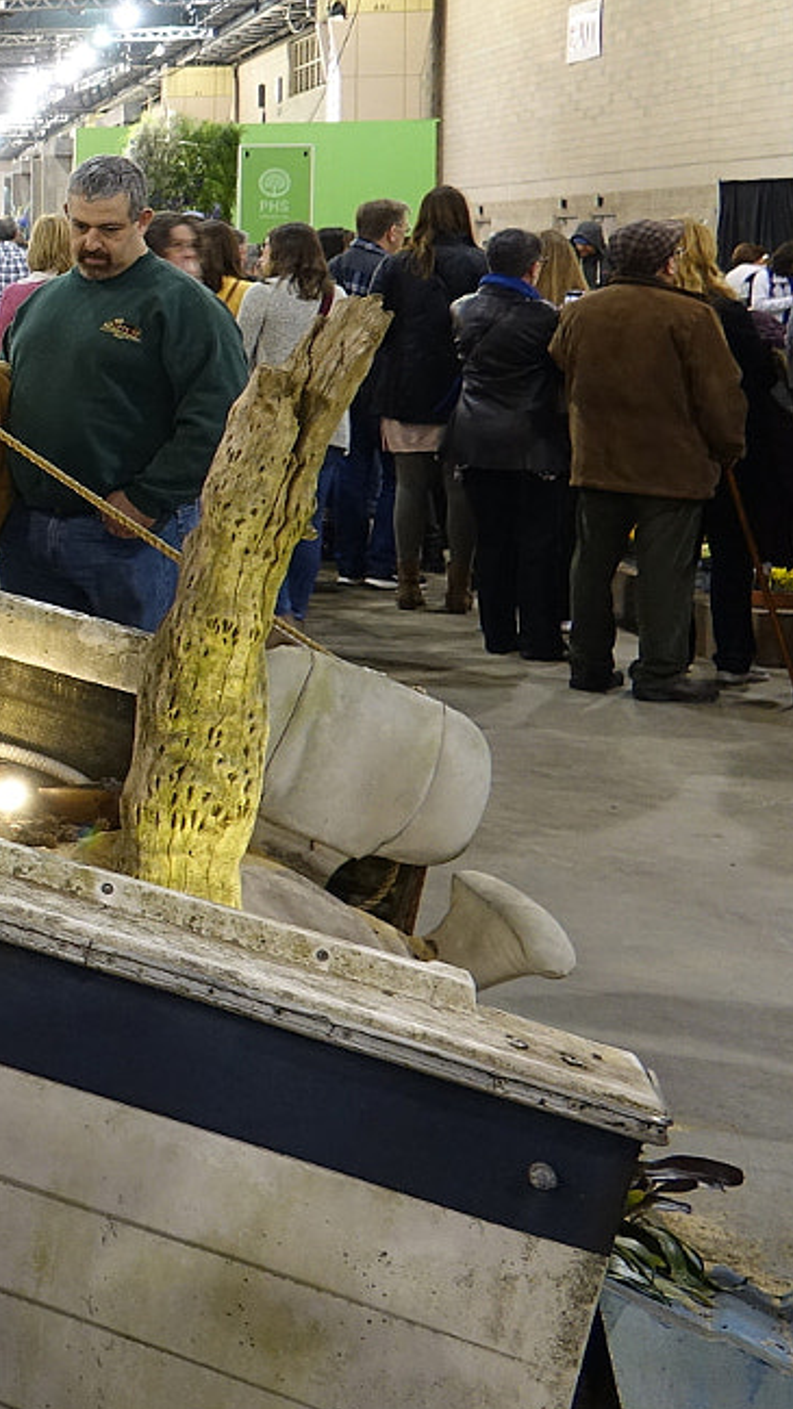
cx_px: -943
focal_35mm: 62
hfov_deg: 14.7
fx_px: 2318
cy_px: 337
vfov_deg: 33.1
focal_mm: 8.8
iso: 320
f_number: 2.4
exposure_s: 1/30
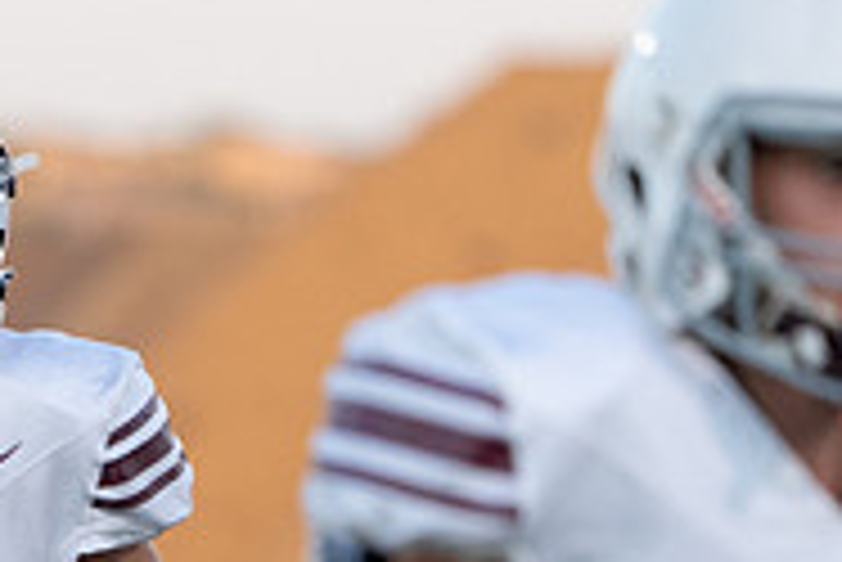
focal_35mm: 882
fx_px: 20644
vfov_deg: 1.6
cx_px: -396
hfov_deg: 2.3
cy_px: 587
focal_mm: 285
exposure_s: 1/1000
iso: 1600
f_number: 5.6
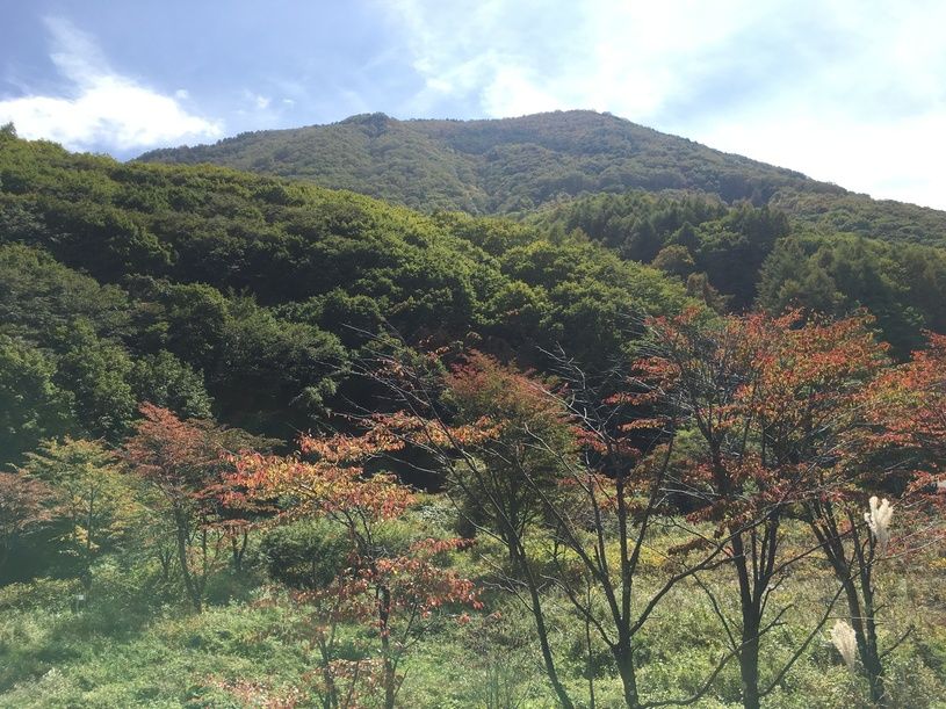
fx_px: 792
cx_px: 473
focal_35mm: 29
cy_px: 354
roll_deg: +0.8
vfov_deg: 48.2
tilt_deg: +10.8
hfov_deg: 61.7
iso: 25
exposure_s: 1/1241
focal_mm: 4.15
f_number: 2.2
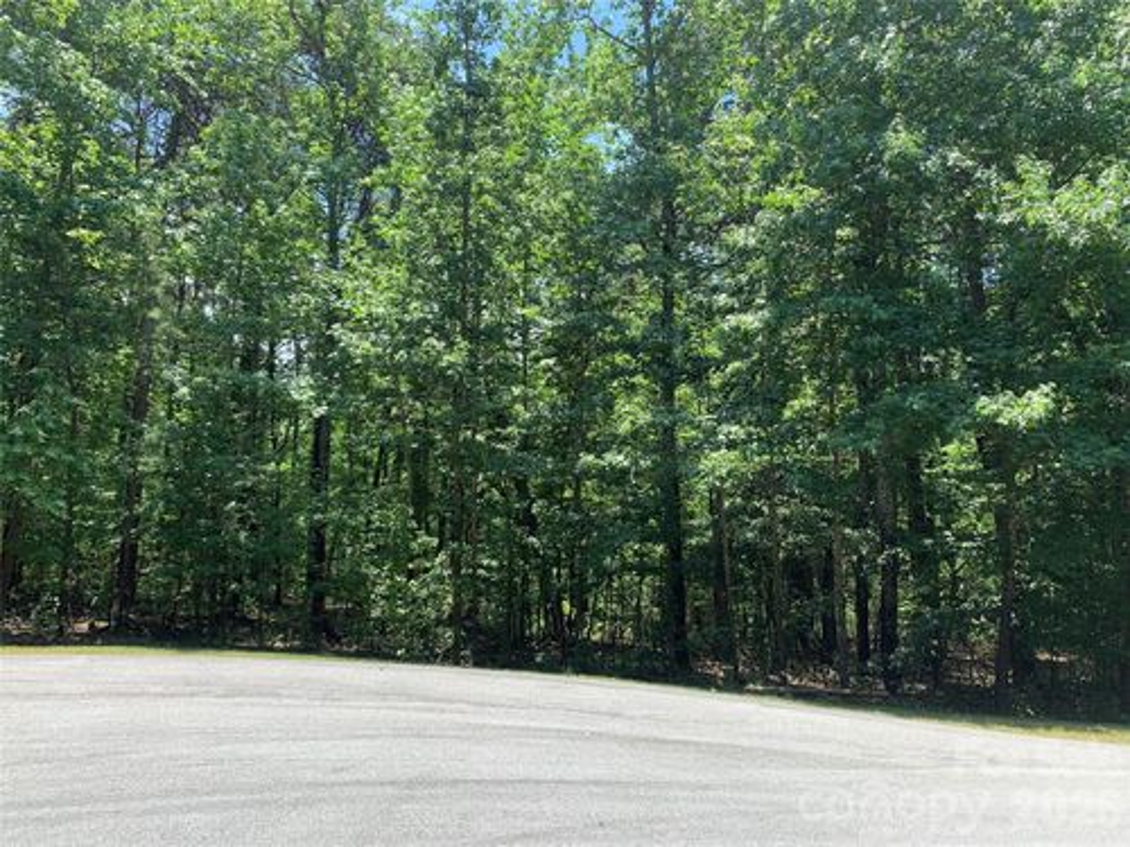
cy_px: 424
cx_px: 565
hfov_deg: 67.3
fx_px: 849
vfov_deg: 53.1
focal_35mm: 26
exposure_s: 1/651
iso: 25
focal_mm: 4.25
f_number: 1.8
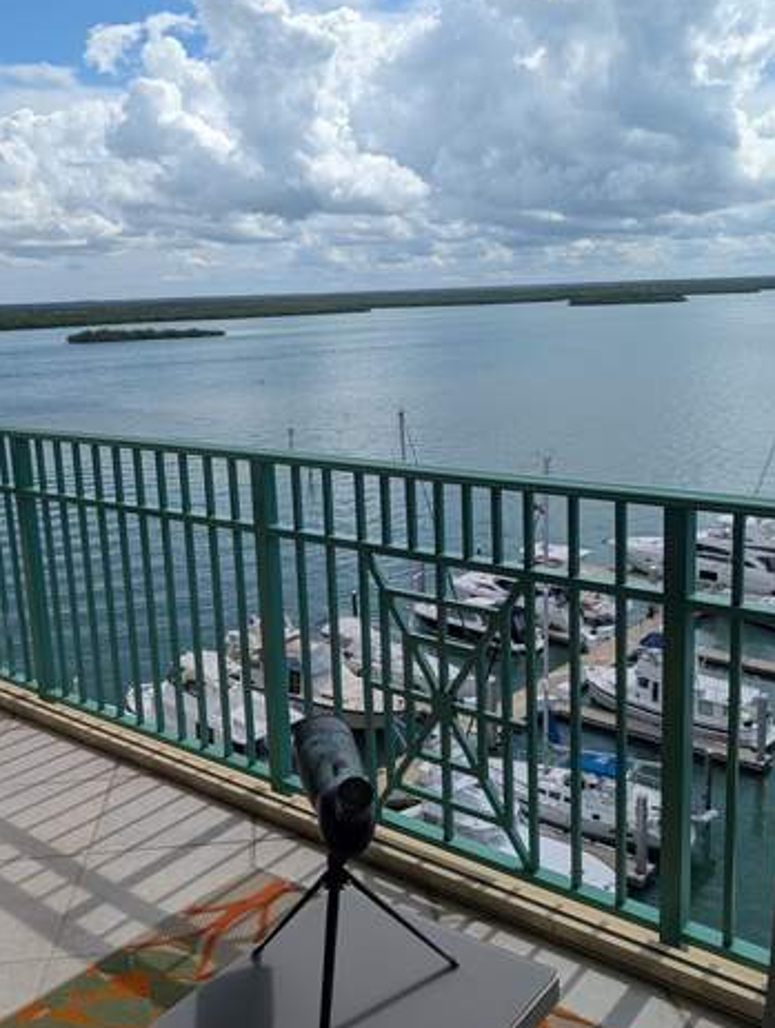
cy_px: 516
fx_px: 982
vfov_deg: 55.3
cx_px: 406
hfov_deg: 43.1
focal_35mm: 33
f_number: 1.68
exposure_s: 1/1984
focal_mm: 6.9
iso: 19
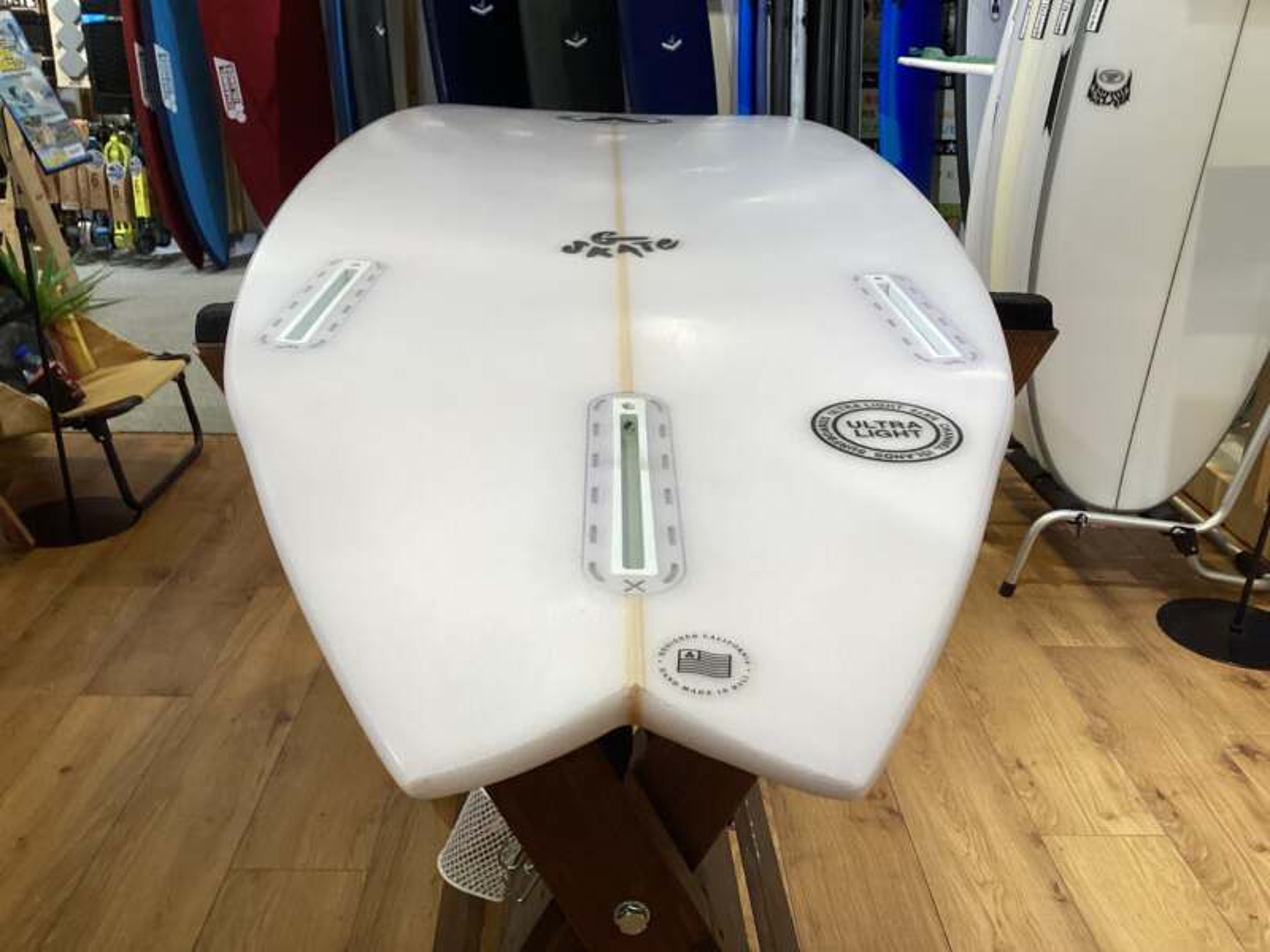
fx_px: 1137
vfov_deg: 45.4
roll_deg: -1.5
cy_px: 476
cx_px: 635
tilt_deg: -22.2
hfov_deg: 58.4
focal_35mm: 31
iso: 100
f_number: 2.4
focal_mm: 3.3
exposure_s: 1/120
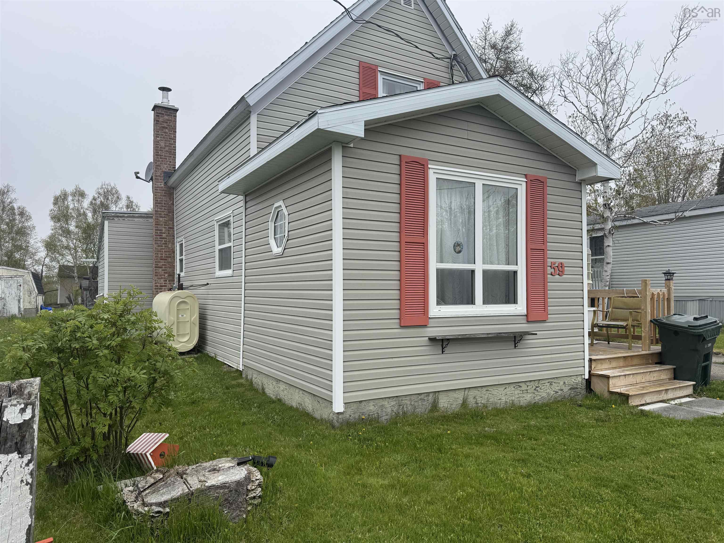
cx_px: 362
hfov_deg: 71.6
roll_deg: -0.1
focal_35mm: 24
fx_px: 502
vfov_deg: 56.8
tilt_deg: +2.8
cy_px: 272
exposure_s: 1/925
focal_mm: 6.76
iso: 80
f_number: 1.78
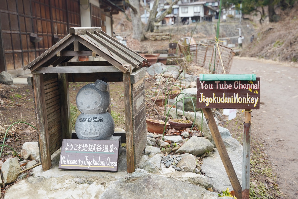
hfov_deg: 46.4
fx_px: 348
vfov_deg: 31.9
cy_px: 100
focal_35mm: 42
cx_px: 149
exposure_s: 1/160
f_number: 4
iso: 250
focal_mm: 42
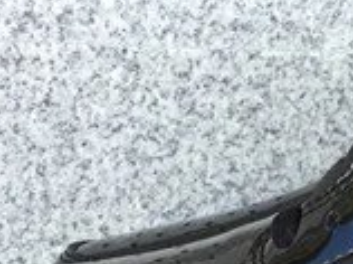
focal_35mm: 177
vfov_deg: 8.2
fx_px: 1802
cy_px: 384
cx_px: 525
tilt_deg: -9.5
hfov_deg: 10.8
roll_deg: -0.6
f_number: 2.4
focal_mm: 3.3
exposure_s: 1/100
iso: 40
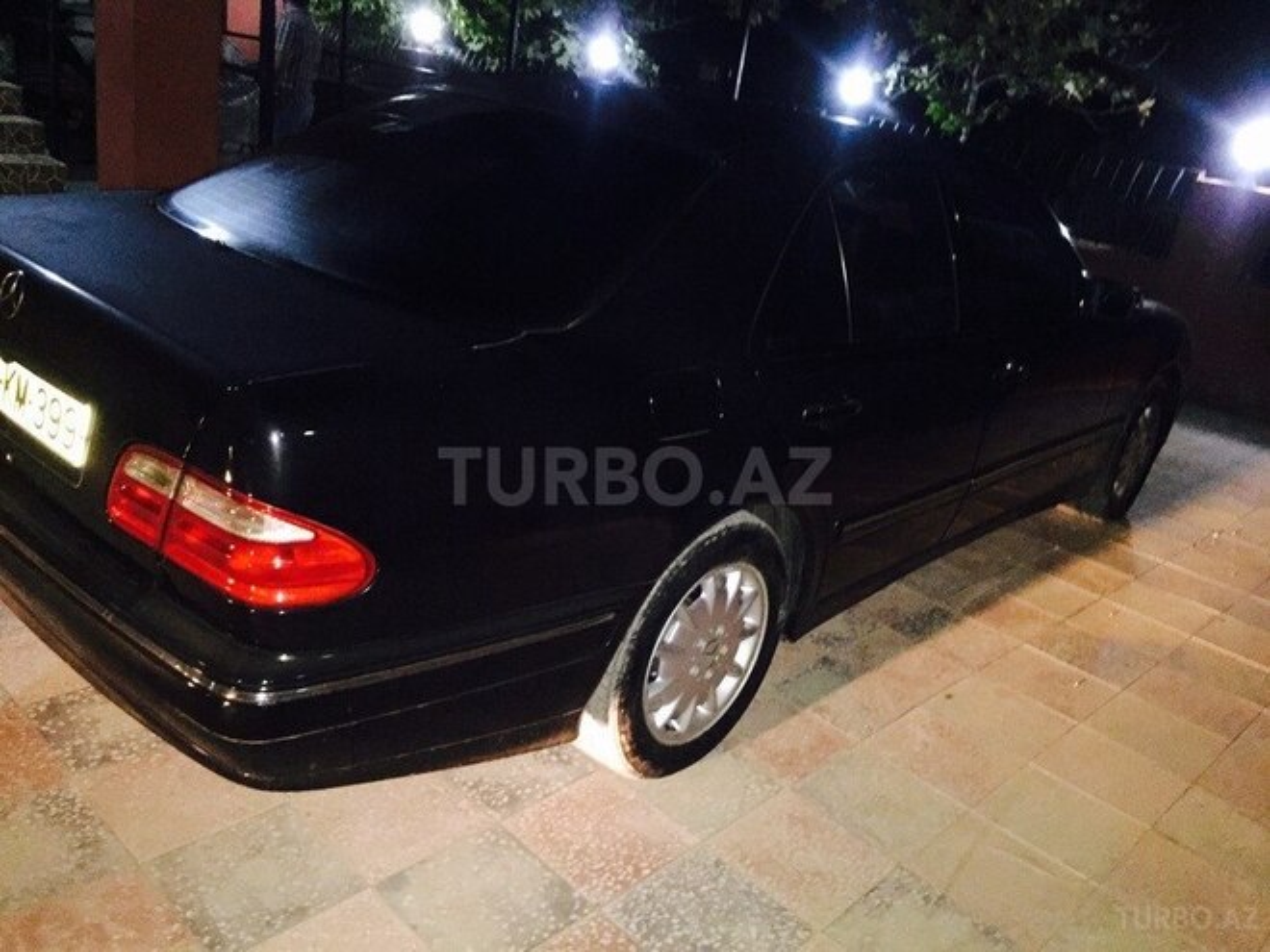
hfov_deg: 61.7
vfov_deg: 48.2
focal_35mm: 29
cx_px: 635
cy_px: 476
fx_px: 1064
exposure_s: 1/17
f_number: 2.2
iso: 640
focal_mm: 4.15
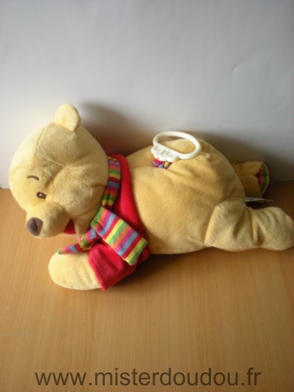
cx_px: 147
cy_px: 196
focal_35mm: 38
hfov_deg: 37.7
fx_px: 430
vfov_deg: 49.0
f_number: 3.1
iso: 200
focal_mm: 6.3
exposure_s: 1/21.5
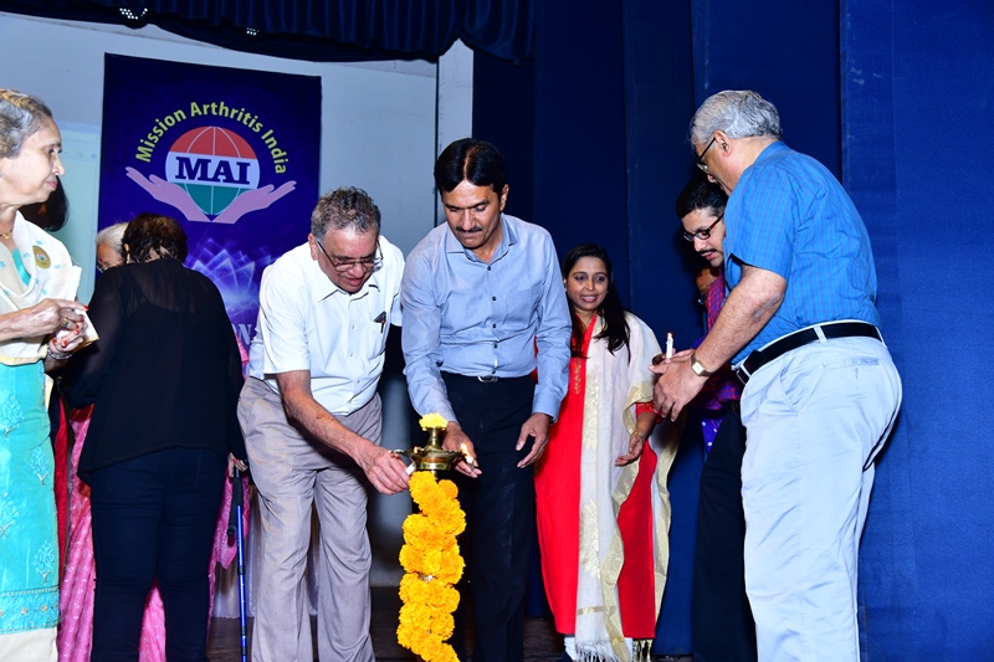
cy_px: 331
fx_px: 1104
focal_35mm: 40
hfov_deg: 48.5
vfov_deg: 33.4
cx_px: 497
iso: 640
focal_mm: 40
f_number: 5.6
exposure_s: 1/125
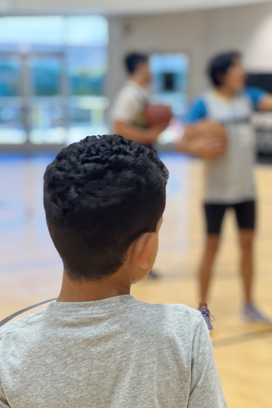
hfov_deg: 15.0
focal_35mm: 91
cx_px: 161
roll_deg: +1.7
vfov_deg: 22.4
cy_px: 222
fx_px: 1031
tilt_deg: -6.1
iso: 200
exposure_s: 1/40
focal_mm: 9
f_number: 2.8
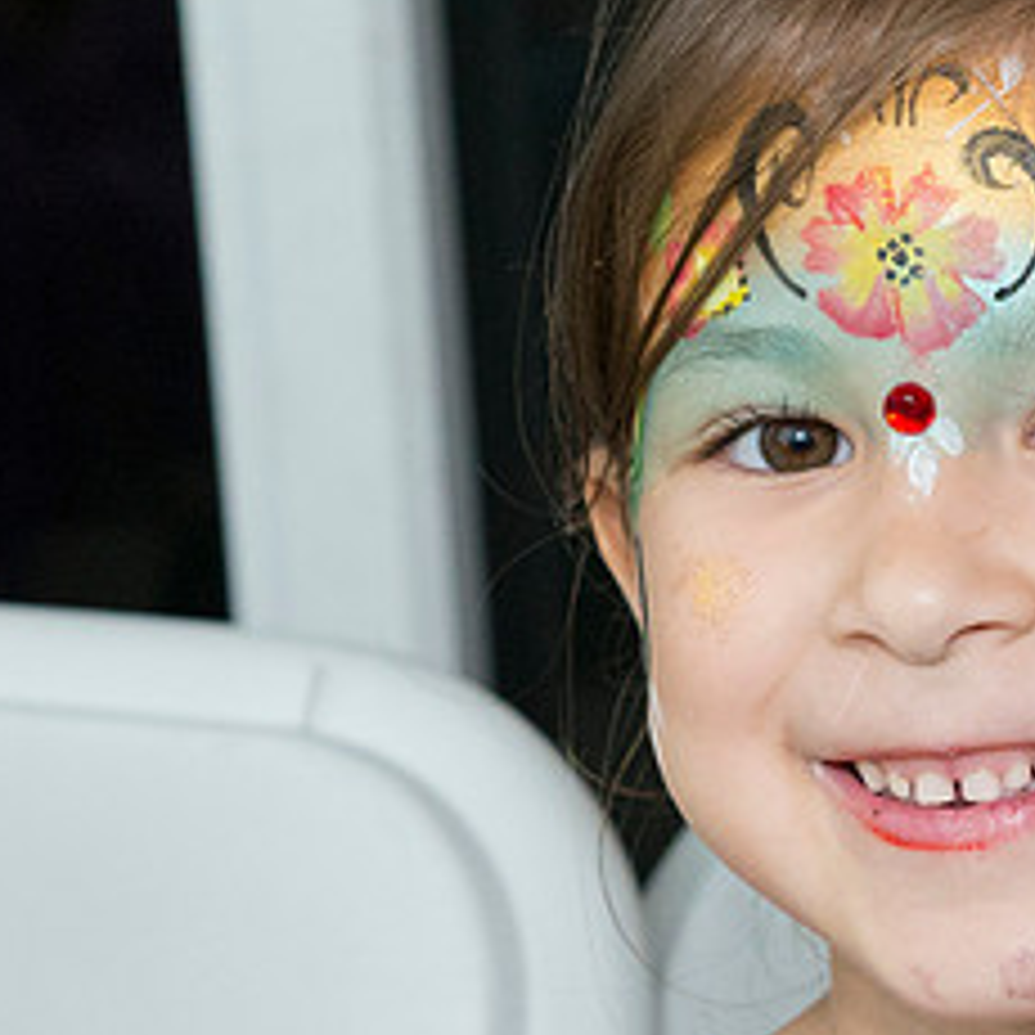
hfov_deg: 6.9
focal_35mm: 253
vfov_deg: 6.9
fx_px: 8558
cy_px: 739
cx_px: 1015
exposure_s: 1/160
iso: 3200
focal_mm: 70
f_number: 7.1
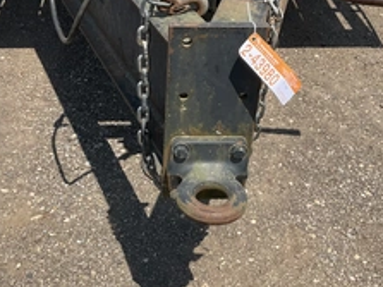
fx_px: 575
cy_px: 137
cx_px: 180
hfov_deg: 36.8
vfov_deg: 28.0
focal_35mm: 52
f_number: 1.8
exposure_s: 1/1626
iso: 25
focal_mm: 3
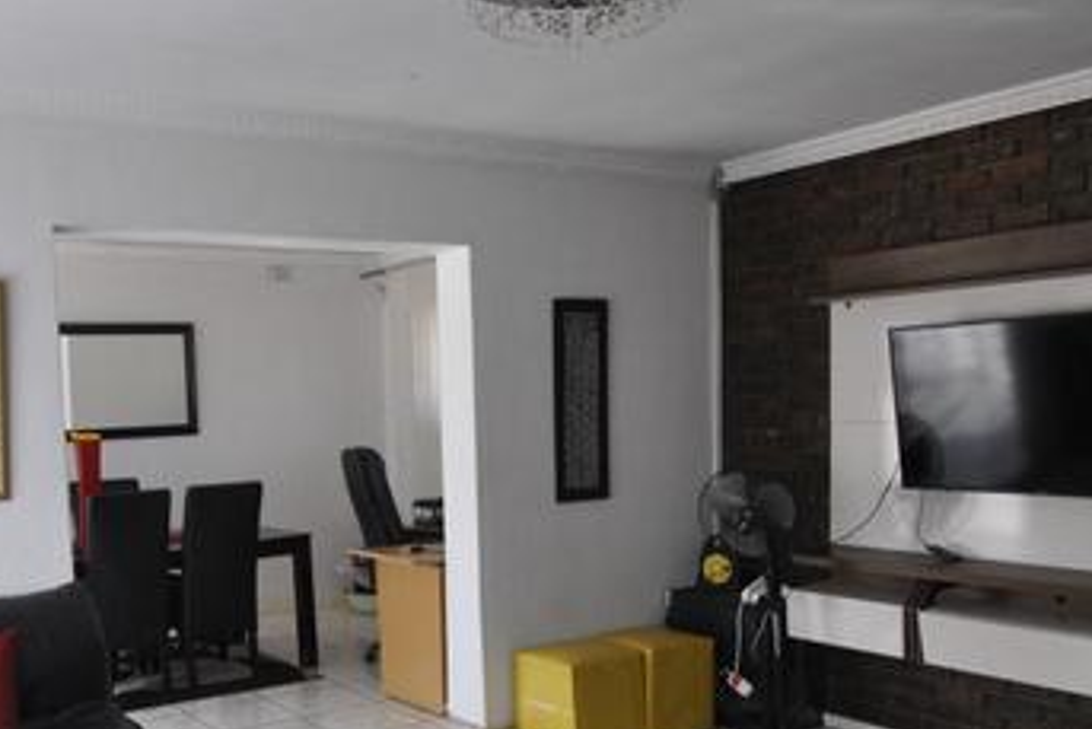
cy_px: 482
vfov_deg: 37.5
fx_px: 1062
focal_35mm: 35
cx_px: 436
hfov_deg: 54.0
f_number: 4.5
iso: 200
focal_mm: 10
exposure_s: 1/80
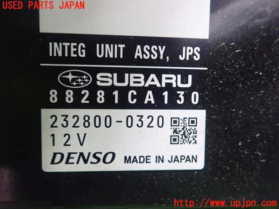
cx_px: 140
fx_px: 242
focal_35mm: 30
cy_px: 104
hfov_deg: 60.0
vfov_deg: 46.8
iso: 800
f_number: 2.3
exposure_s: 1/40
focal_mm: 5.5
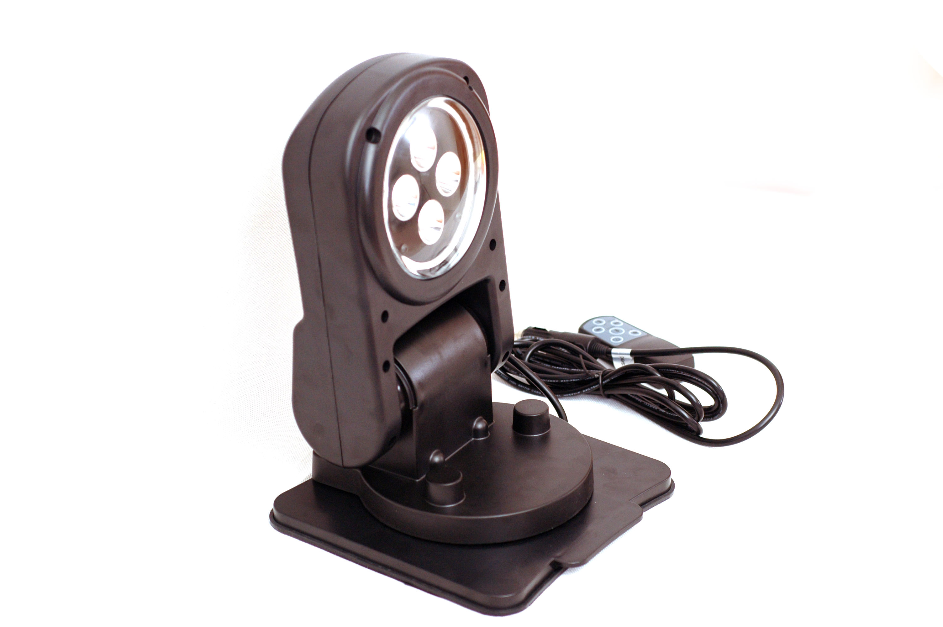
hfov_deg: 27.0
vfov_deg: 18.1
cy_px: 314
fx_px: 1963
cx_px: 472
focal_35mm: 75
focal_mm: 50
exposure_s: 1/640
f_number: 2.5
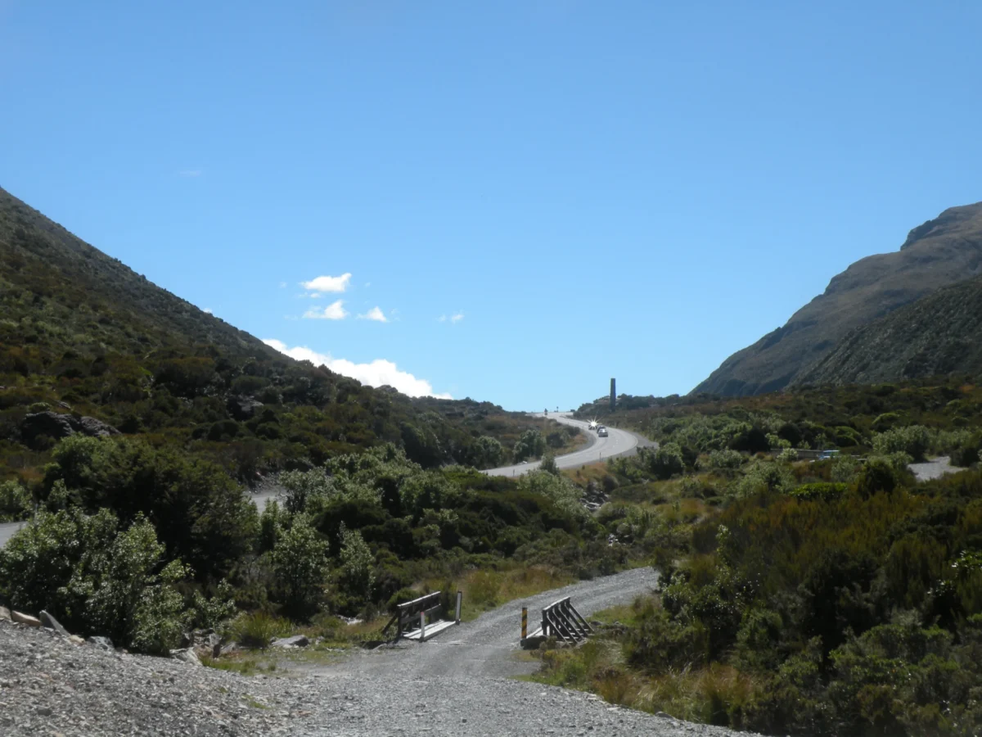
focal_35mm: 56
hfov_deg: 34.3
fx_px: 1589
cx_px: 491
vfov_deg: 26.1
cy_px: 368
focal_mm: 9.8
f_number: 7.1
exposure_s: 1/279
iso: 64
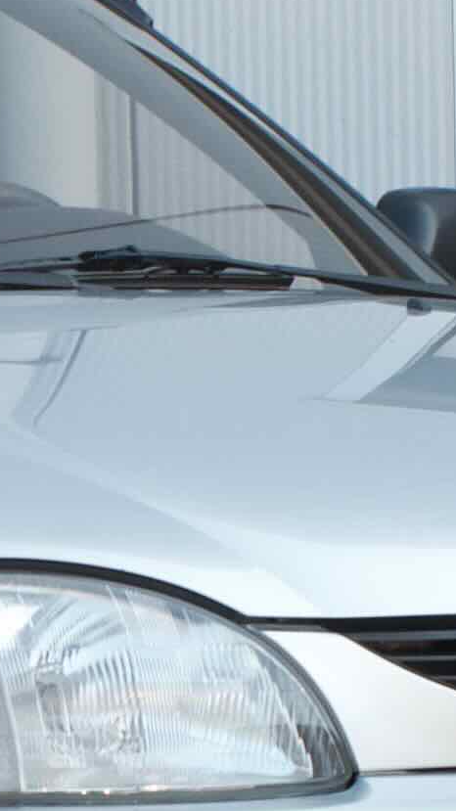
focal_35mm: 261
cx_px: -110
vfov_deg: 8.3
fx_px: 5613
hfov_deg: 4.6
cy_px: 635
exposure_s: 1/250
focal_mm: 28
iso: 500
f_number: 8
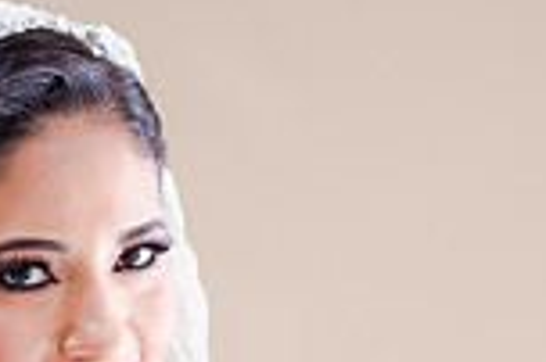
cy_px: 428
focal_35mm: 191
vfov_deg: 7.1
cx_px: 147
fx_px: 2894
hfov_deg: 10.8
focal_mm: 50
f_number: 1.8
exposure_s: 1/200
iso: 640
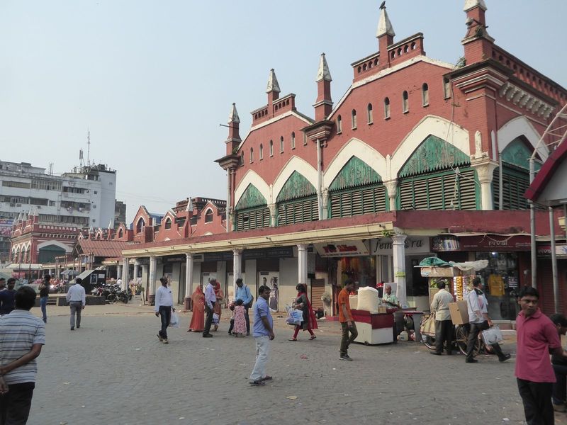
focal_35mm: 29
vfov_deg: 48.2
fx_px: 475
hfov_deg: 61.7
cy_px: 212
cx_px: 284
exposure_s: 1/800
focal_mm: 5
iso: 160
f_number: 3.5
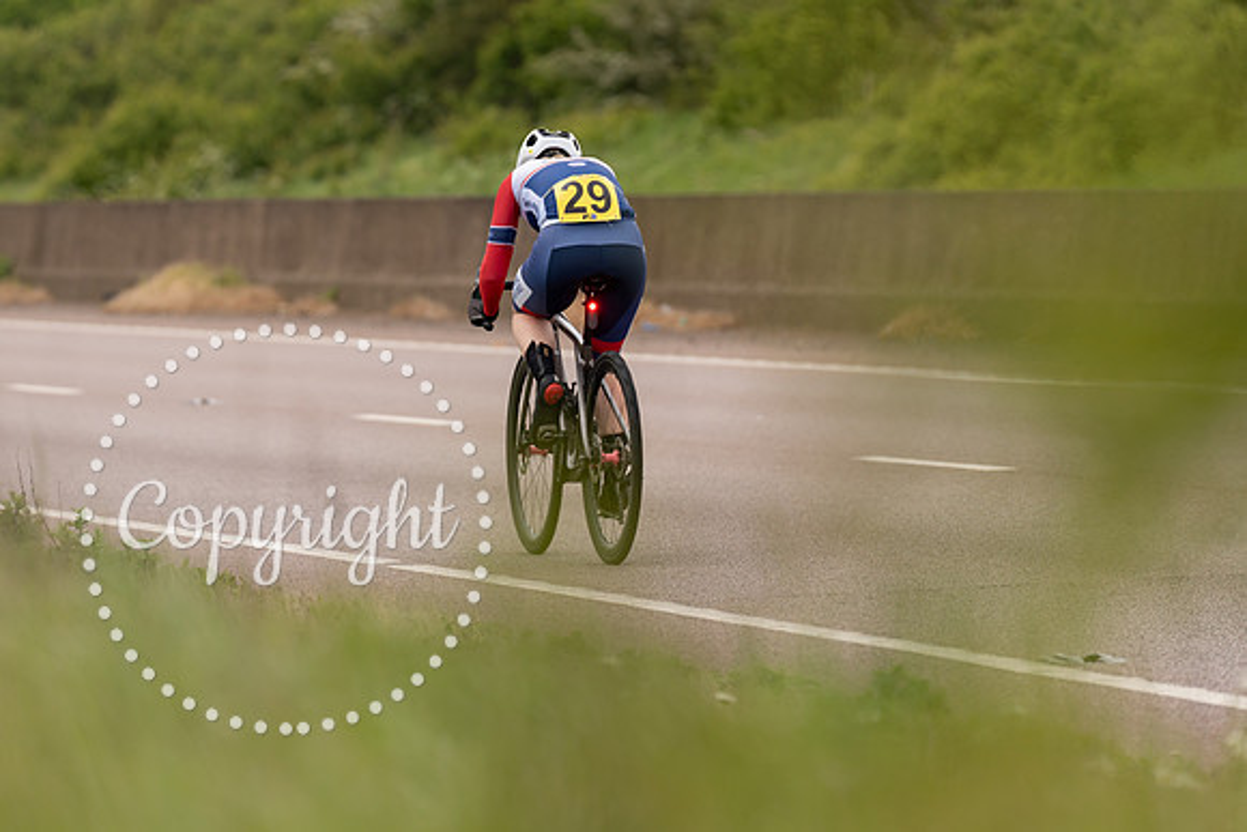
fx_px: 9370
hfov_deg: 7.6
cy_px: 273
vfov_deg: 5.1
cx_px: 596
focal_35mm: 270
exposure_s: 1/1000
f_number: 3.5
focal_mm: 200
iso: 320
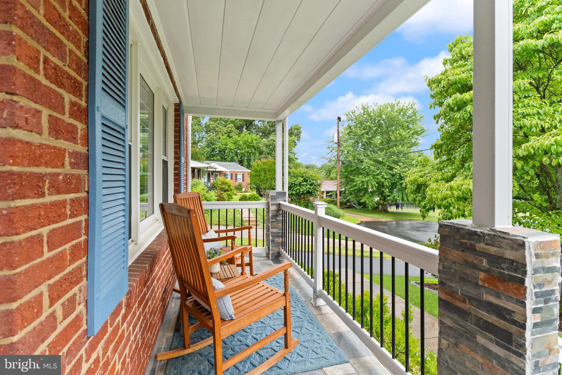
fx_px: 262
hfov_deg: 94.0
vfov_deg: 71.1
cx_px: 281
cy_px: 188
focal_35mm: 17
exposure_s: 1/1600
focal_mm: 11.2
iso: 2000
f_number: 2.8
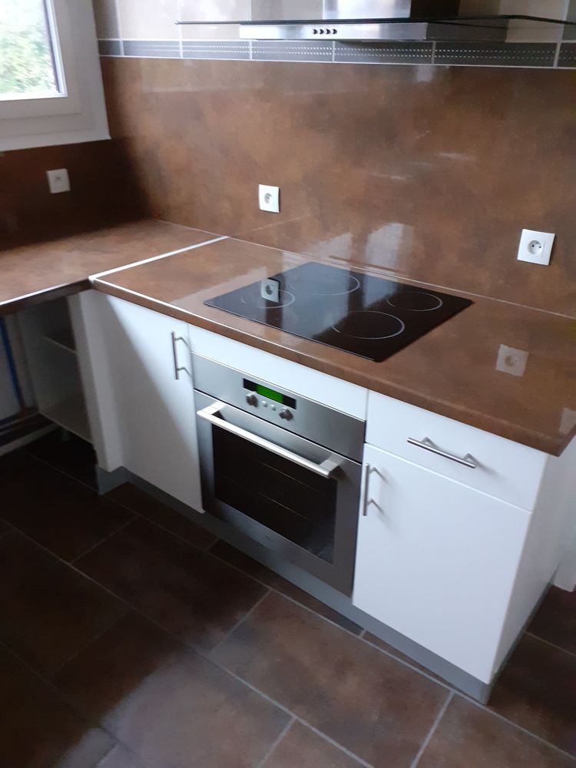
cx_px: 288
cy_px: 384
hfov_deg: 51.4
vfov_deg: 65.3
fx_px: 599
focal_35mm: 27
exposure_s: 1/25
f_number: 1.9
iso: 500
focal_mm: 3.6
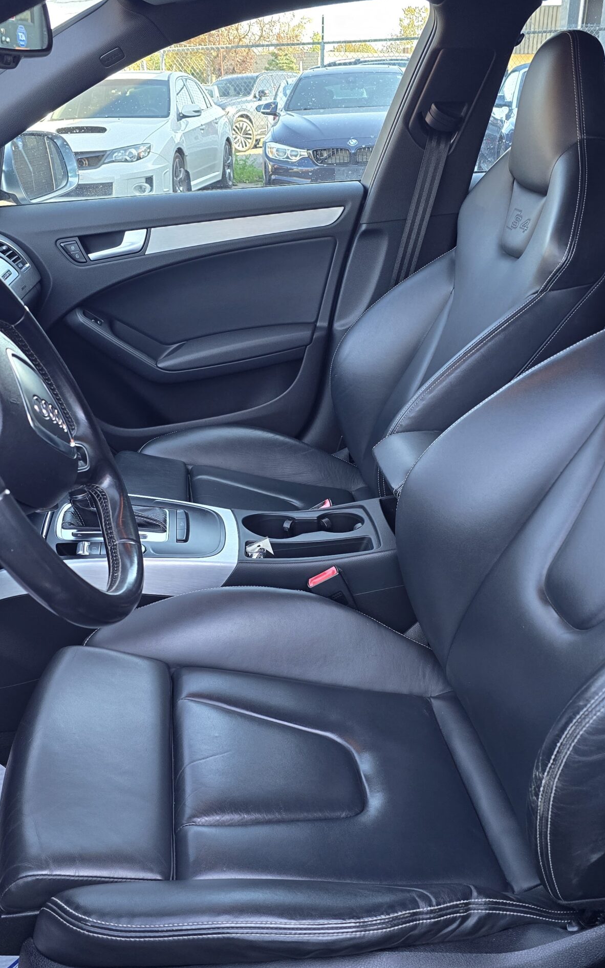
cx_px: 287
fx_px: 871
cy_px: 490
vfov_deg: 58.1
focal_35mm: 33
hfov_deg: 38.3
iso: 125
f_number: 1.7
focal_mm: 6.3
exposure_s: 1/180
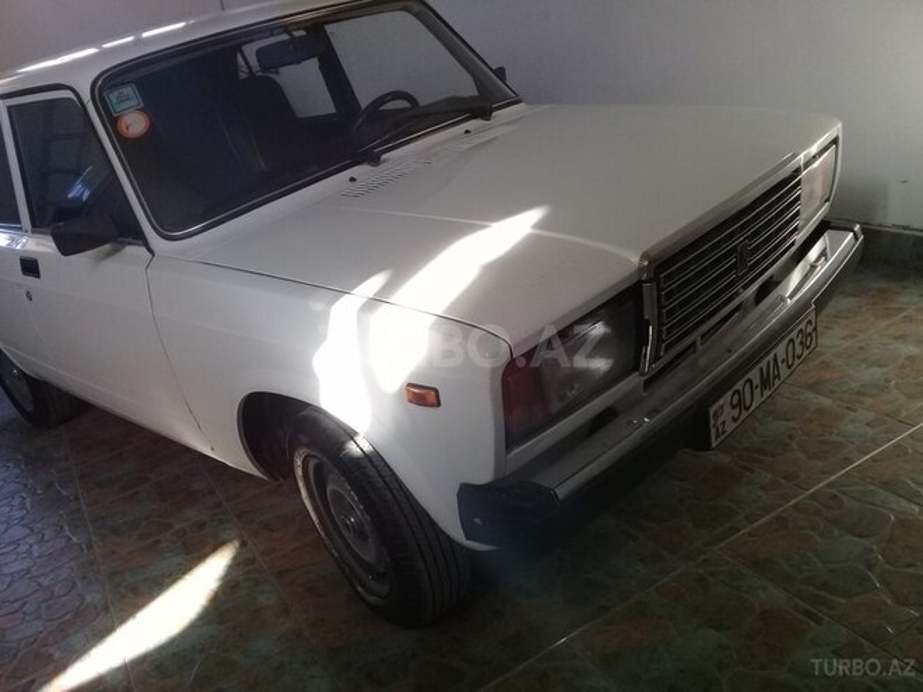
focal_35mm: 31
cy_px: 346
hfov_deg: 58.4
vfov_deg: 45.4
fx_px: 827
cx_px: 462
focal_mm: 3.3
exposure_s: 1/33
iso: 125
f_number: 2.2
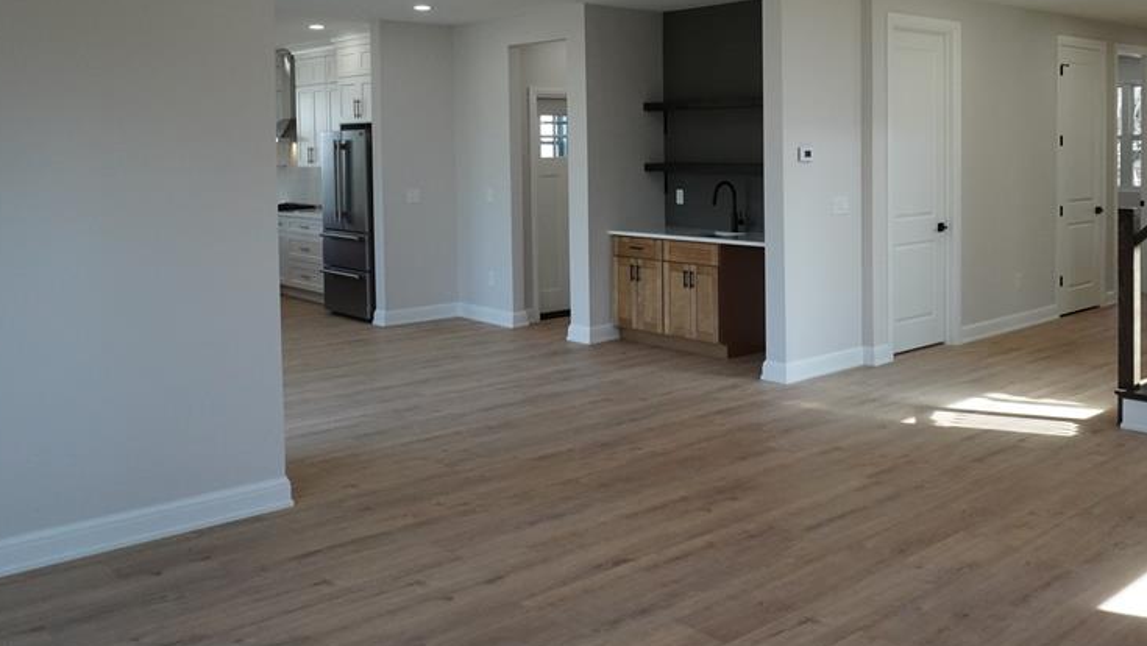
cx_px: 676
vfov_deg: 33.2
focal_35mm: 35
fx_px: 1065
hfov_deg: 56.3
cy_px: 175
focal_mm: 16
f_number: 5.6
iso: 1600
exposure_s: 1/400
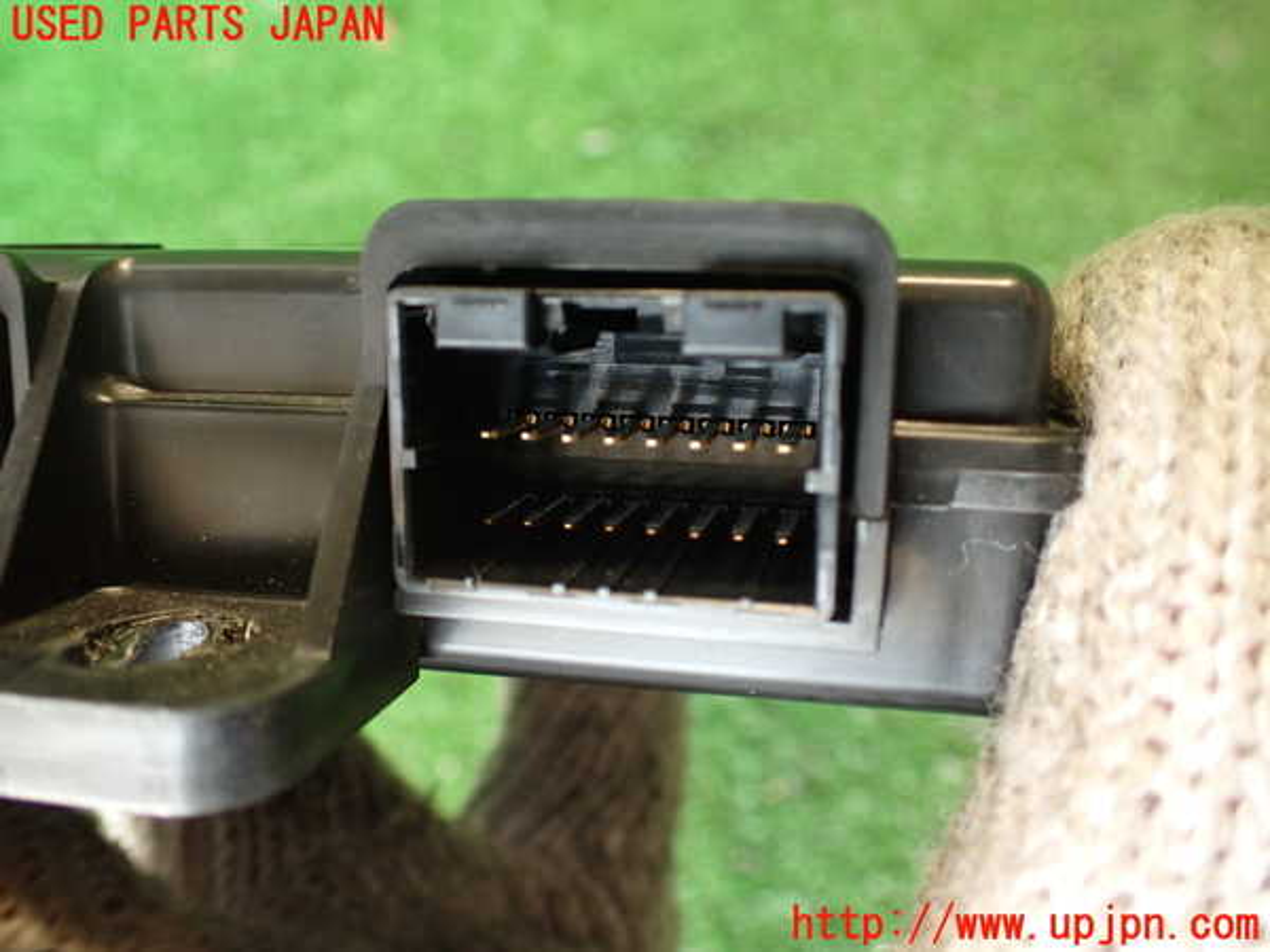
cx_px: 635
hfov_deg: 60.0
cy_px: 476
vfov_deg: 46.8
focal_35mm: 30
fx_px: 1101
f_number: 2.3
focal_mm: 5.4
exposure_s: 1/30
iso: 320
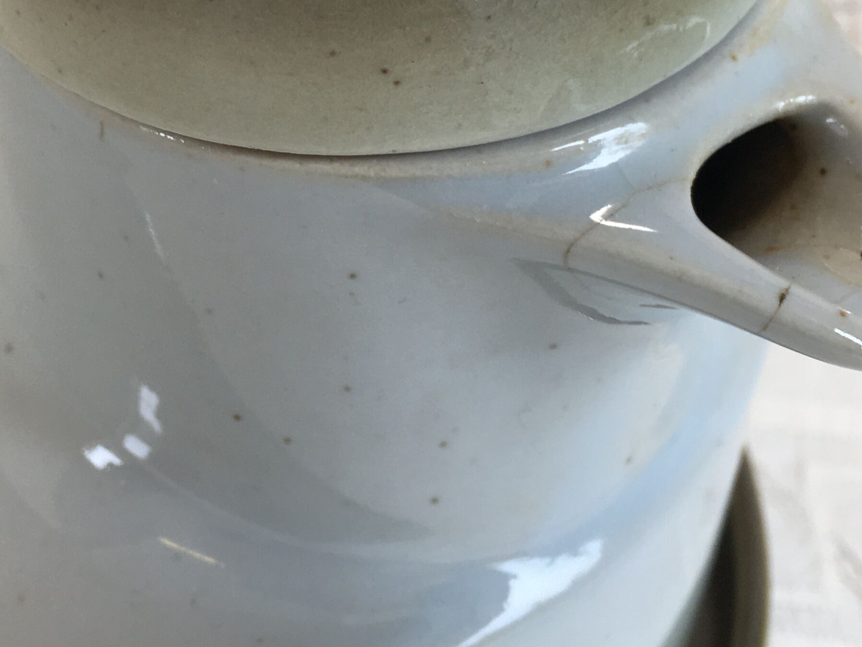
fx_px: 1619
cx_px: 261
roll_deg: -0.2
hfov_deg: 29.5
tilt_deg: -39.1
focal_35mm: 65
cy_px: 128
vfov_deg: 22.3
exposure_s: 1/50
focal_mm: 4.15
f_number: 2.2
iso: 32
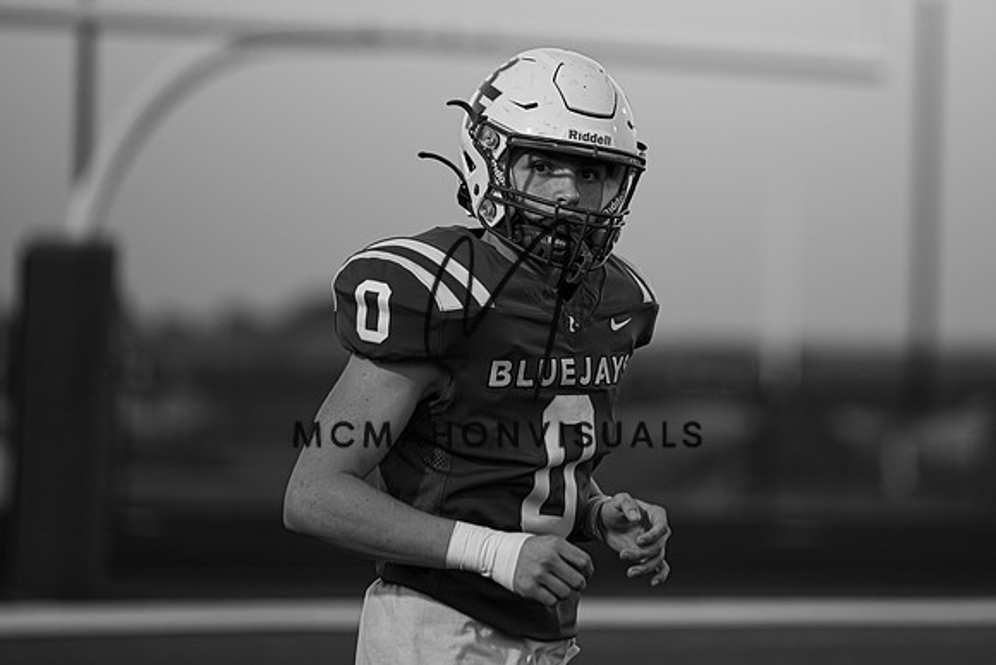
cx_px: 642
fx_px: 8311
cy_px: 210
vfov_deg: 4.6
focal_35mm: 300
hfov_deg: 6.9
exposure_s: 1/1600
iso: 1250
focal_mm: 200
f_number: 2.8
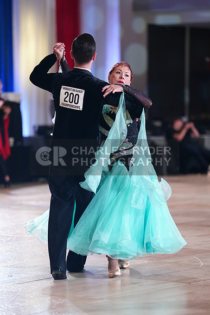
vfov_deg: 13.2
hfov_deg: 8.8
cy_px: 158
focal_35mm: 156
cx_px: 105
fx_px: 1364
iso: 1600
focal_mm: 156
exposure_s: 1/320
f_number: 2.8
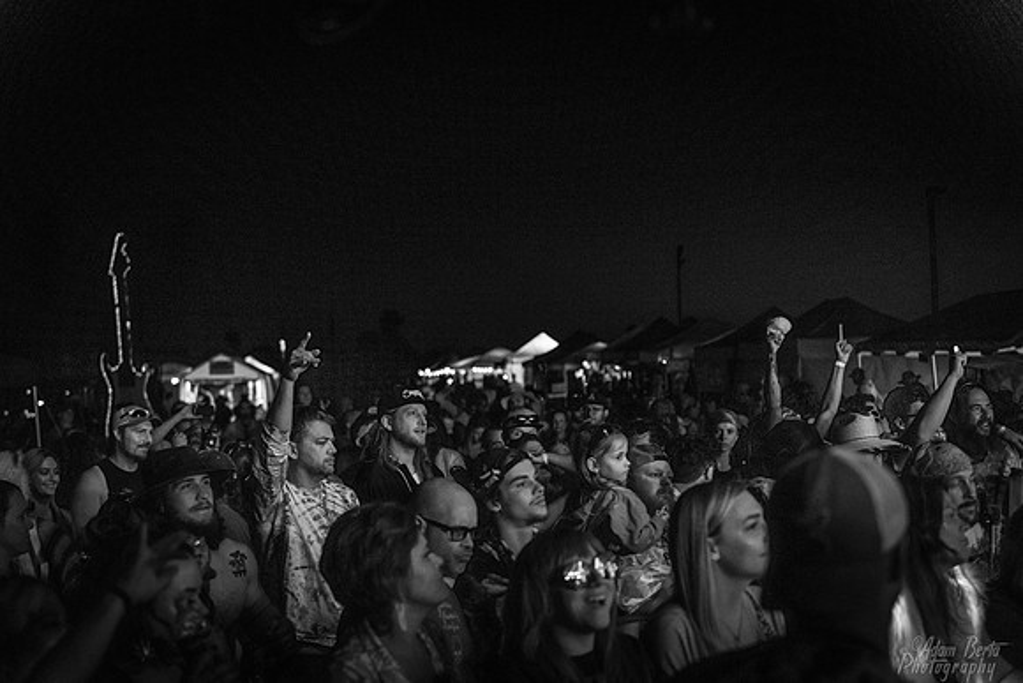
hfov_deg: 35.6
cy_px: 342
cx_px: 512
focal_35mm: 56
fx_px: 1592
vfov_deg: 24.2
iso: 3200
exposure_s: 1/160
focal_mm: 56
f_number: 2.8
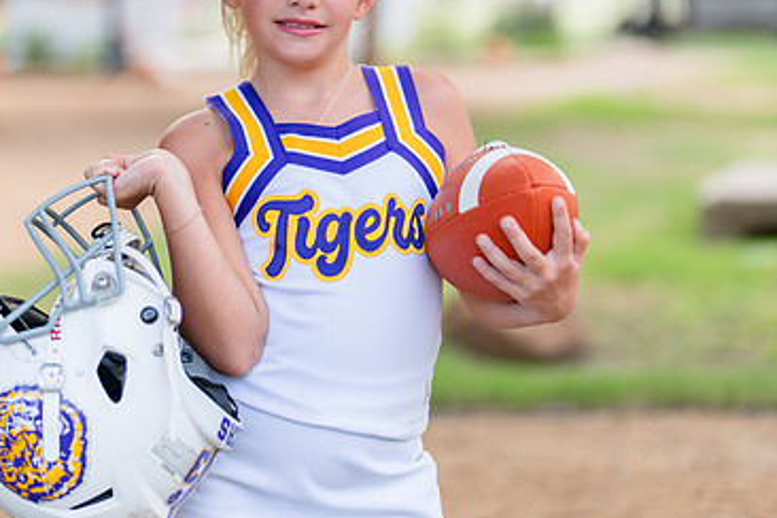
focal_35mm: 89
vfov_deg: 15.3
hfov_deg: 22.8
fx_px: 1921
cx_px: 308
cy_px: 157
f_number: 1.2
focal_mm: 50
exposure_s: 1/400
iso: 100
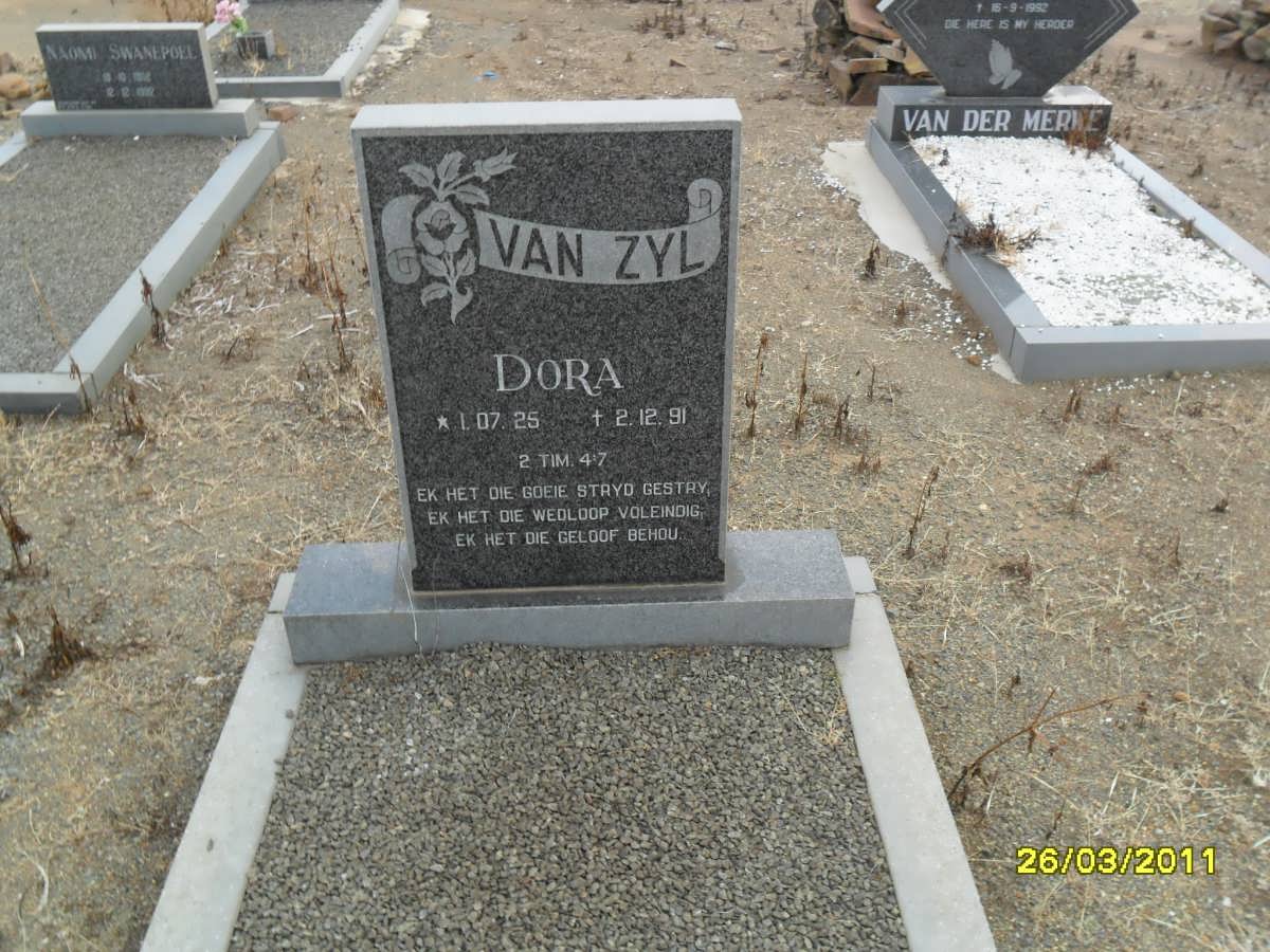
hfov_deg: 56.8
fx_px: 1174
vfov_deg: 44.2
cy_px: 476
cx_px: 635
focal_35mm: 32
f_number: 3.7
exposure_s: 1/90
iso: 100
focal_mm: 5.7
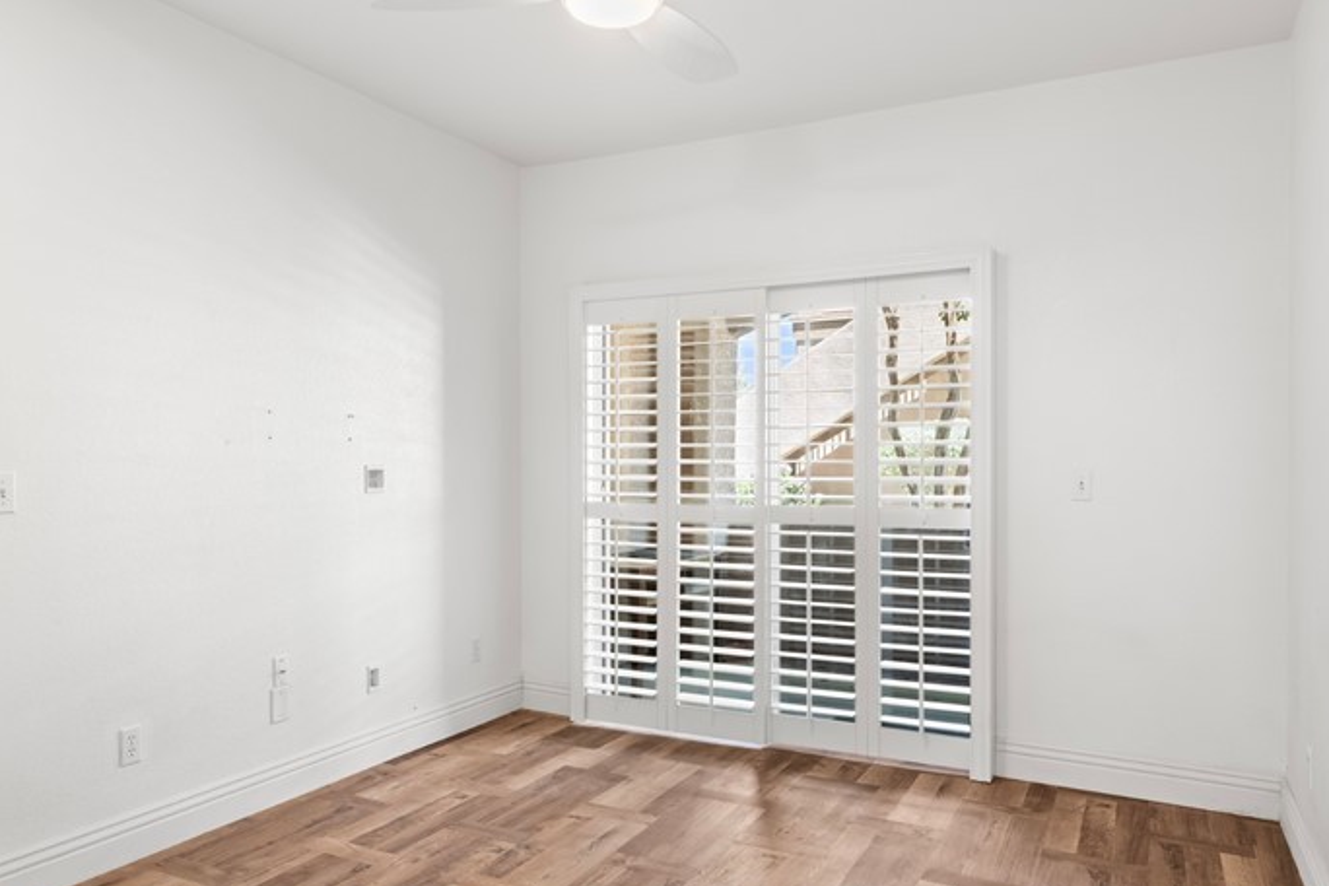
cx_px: 602
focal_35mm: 27
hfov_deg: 67.2
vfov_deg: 47.9
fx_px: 997
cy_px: 466
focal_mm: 17
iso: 400
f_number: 8
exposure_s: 1/3
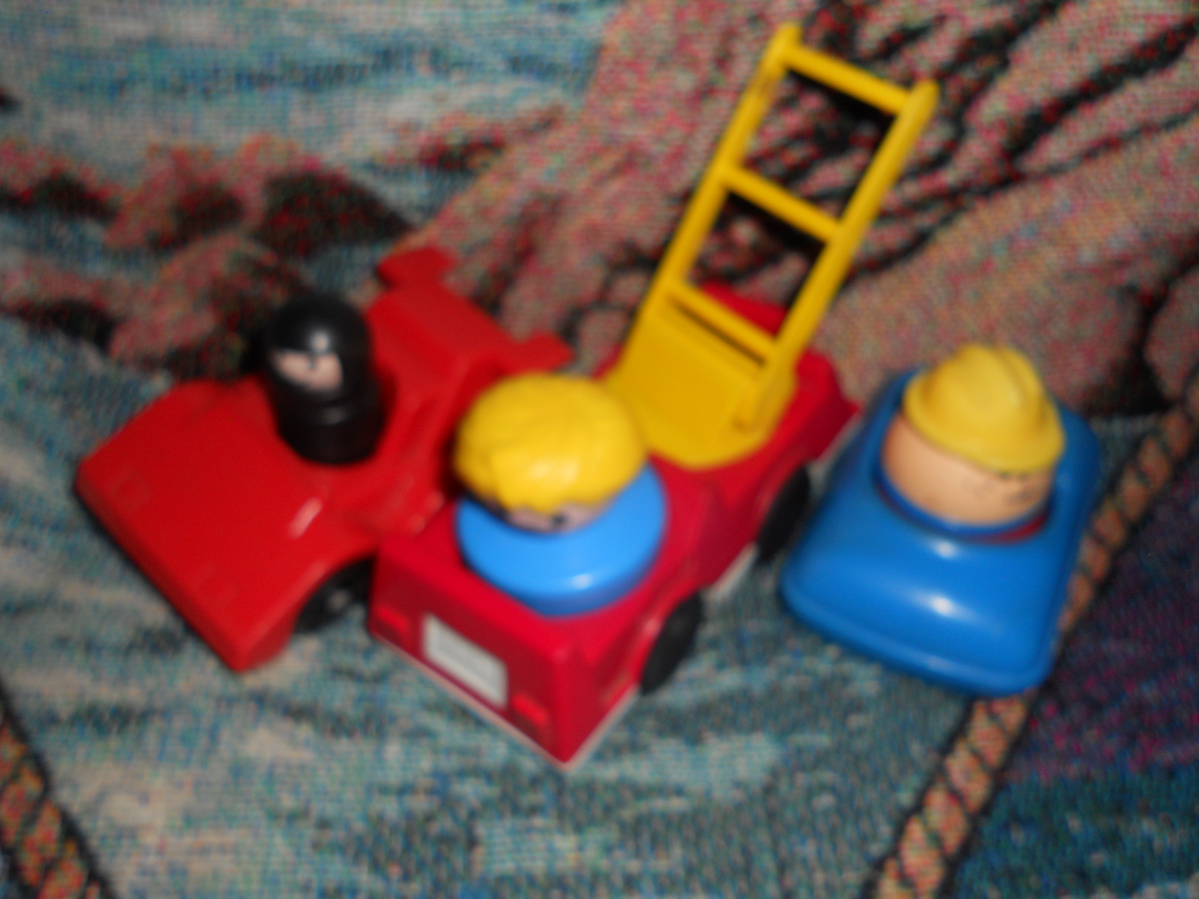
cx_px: 600
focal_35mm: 32
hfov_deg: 56.8
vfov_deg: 44.2
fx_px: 1108
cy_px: 450
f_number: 8.8
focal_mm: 5.8
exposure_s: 1/25
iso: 80
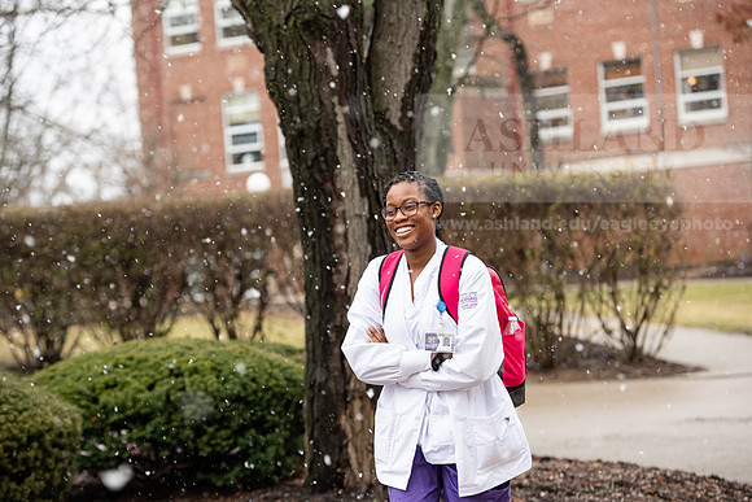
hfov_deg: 18.6
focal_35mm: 110
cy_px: 251
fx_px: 2298
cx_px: 376
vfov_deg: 12.5
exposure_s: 1/400
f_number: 4
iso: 640
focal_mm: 110
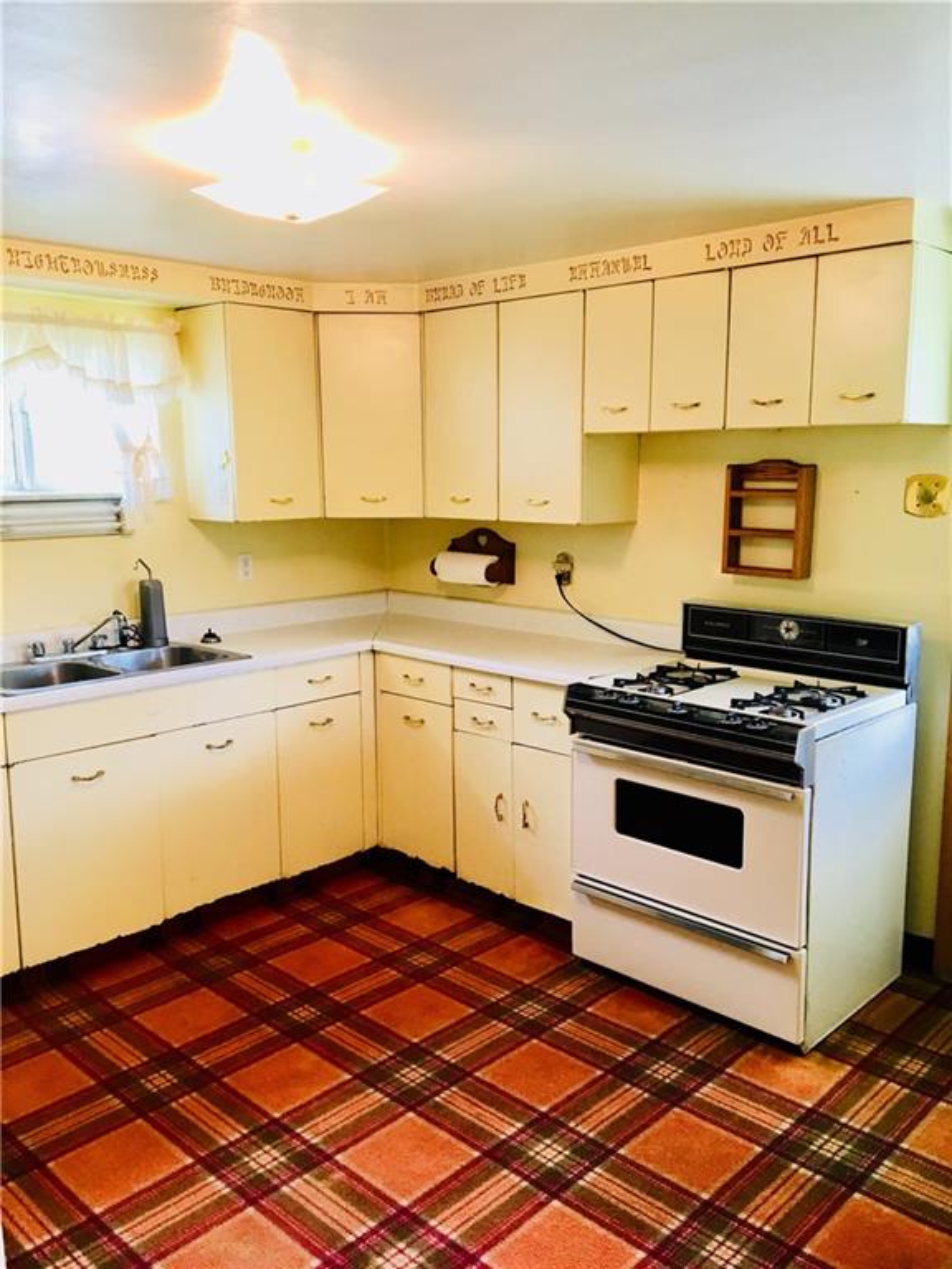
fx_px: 1063
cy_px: 634
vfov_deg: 61.7
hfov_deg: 48.2
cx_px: 476
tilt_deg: -8.8
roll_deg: -0.4
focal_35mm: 29
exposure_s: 1/30
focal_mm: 4.15
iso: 40
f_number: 2.2
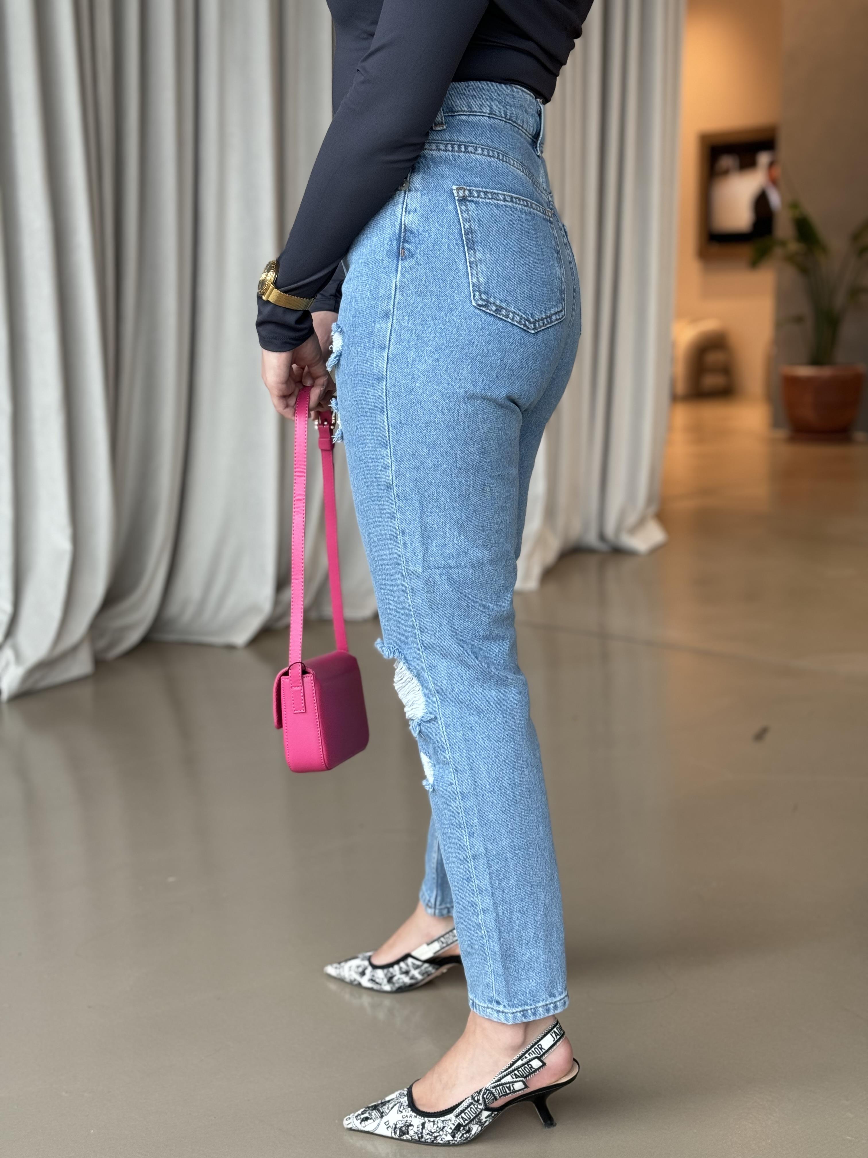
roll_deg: +0.2
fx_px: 1605
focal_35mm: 48
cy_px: 579
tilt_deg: -10.0
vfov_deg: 39.7
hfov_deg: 30.3
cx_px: 434
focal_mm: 6.86
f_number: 1.78
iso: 100
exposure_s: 1/68
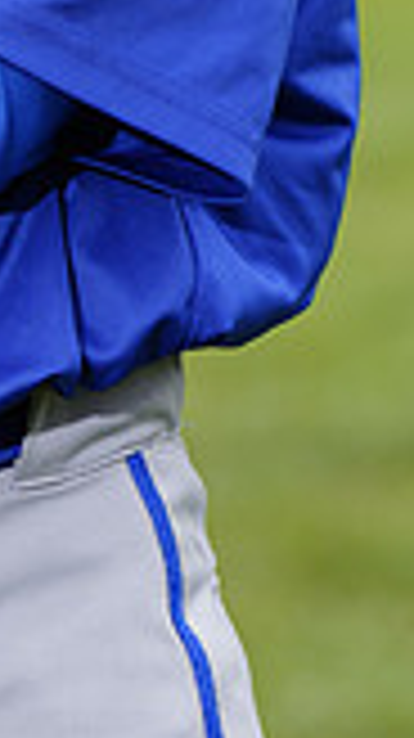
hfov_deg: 1.9
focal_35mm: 641
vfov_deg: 3.4
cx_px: -74
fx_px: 12535
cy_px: -464
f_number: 6.3
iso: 100
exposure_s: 1/250
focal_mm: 173
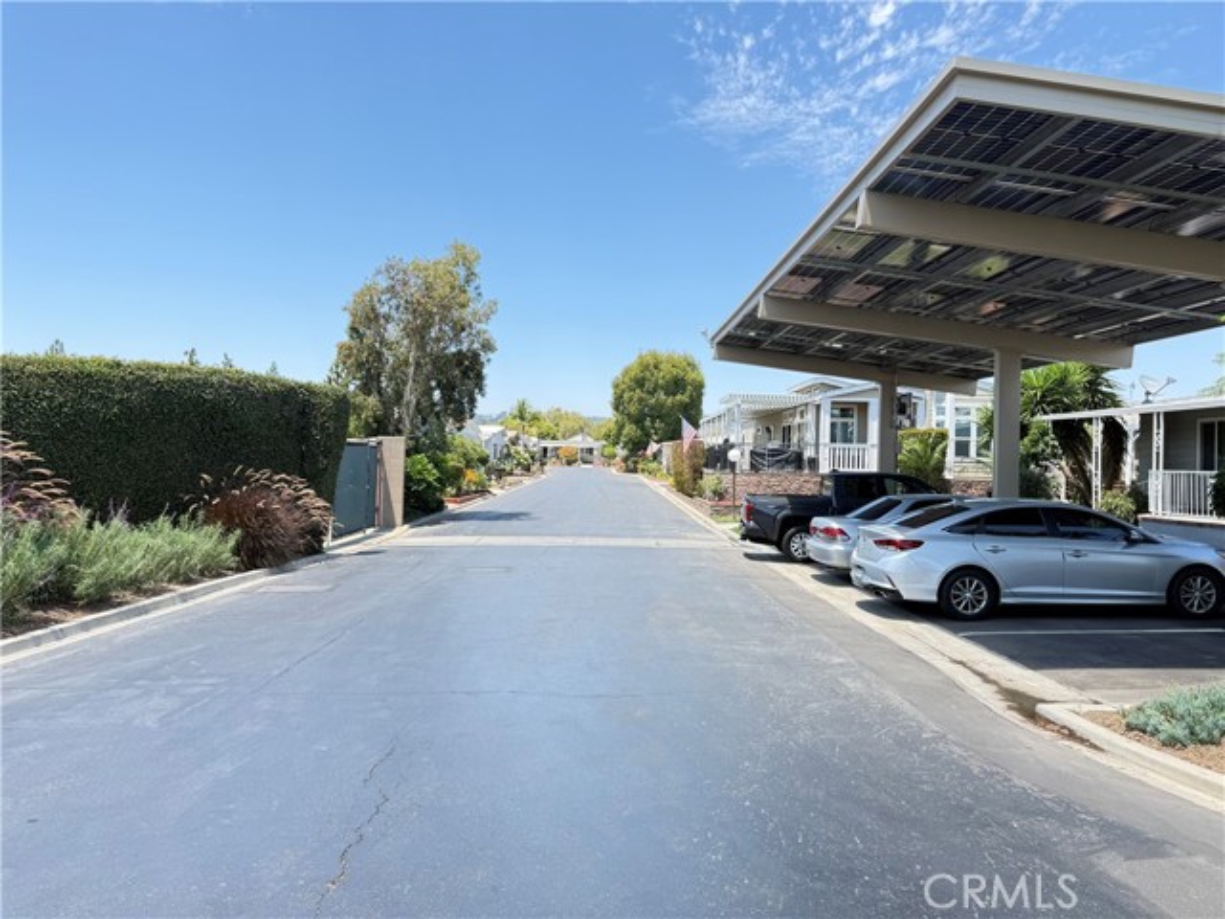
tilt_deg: +0.7
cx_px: 612
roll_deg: -1.2
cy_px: 460
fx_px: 849
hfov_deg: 71.6
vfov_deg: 56.8
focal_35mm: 24
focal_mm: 6.76
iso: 80
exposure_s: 1/943
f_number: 1.78
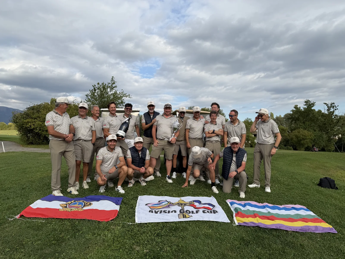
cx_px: 172
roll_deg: -0.2
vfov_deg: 56.8
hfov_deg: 71.6
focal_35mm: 24
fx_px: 239
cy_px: 130
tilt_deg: +1.5
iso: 80
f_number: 1.78
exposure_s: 1/3584
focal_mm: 6.76
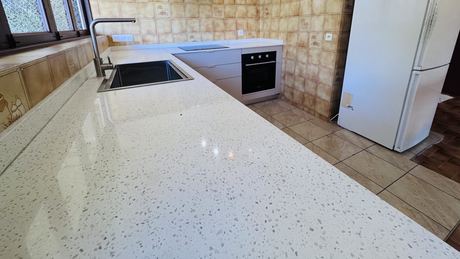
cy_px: 80
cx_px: 235
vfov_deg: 64.8
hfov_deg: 99.3
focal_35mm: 16
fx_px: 195
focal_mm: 2.22
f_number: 2.2
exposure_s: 1/120
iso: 250
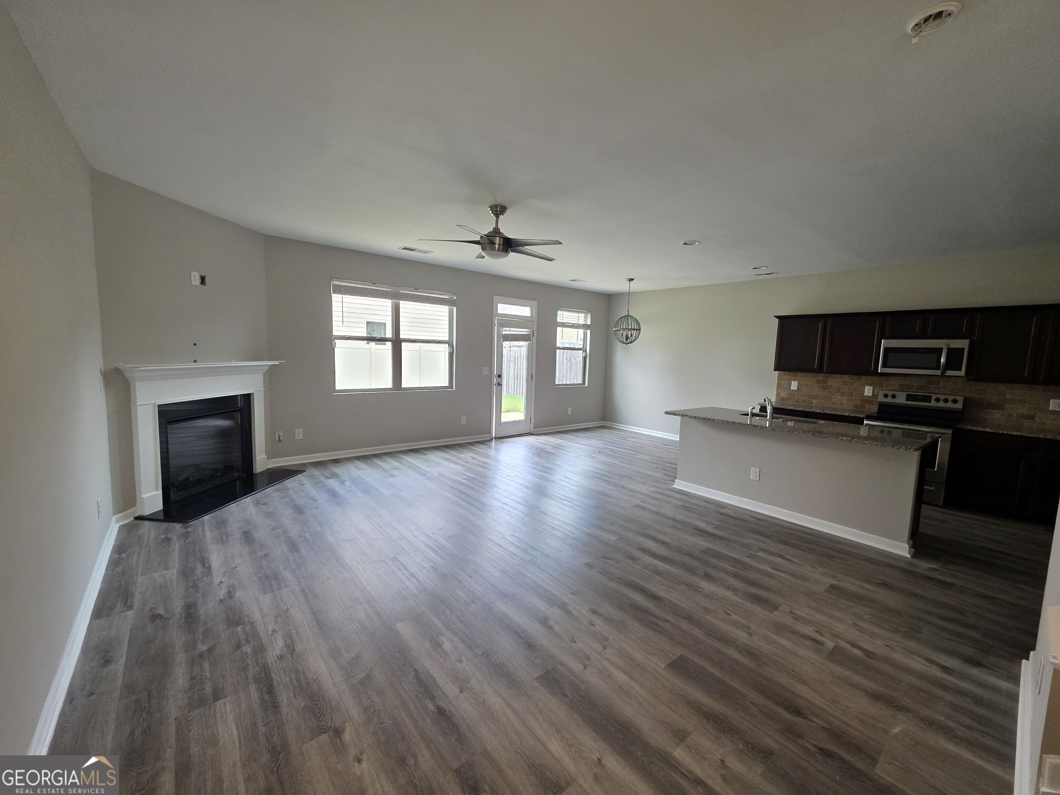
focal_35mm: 13
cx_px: 530
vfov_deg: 89.9
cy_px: 398
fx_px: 398
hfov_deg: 106.2
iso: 250
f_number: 1.9
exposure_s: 1/120
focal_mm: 2.2
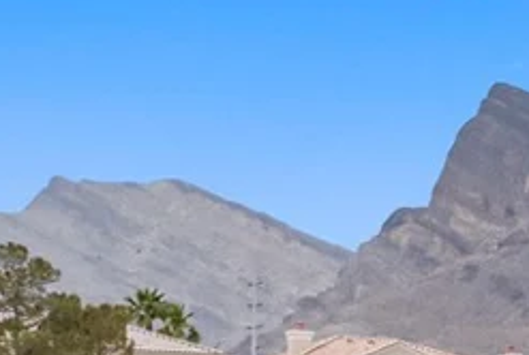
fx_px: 2563
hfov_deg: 11.4
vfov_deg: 7.7
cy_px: 587
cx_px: 745
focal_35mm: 174
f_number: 8
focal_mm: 28
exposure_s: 1/250
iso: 100
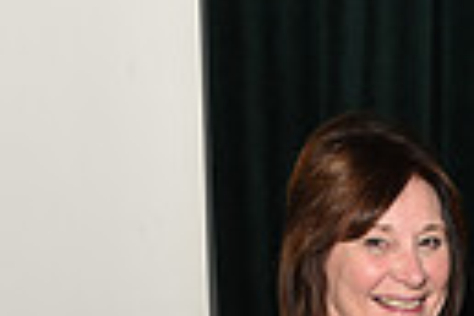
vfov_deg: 8.9
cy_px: 678
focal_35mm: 144
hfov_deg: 13.6
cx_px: 647
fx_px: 1896
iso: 100
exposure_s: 1/60
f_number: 4
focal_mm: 32
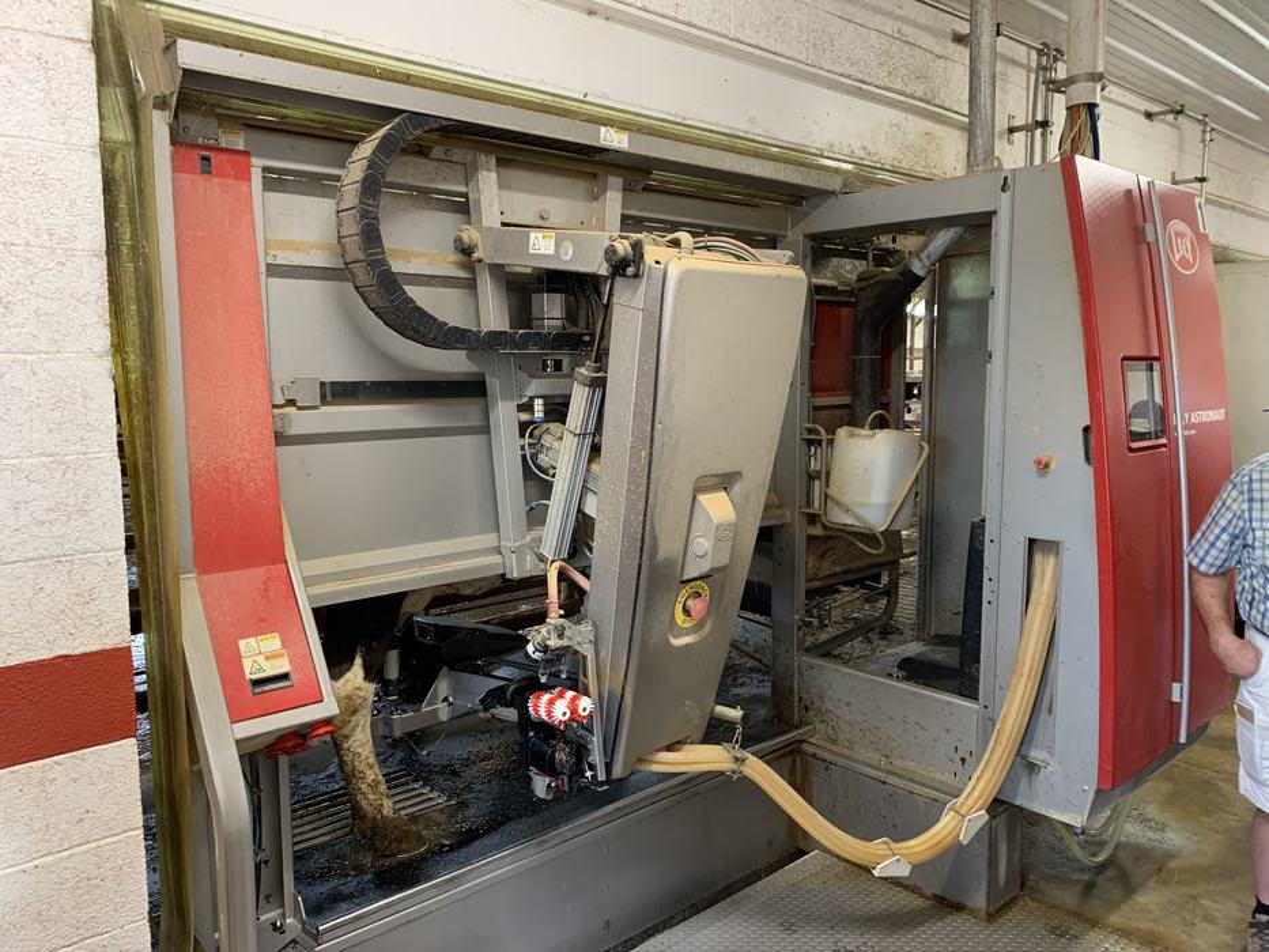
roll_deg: -0.6
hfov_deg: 67.3
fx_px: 953
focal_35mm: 26
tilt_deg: -7.3
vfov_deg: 53.1
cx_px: 634
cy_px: 476
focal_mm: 4.25
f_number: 1.8
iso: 160
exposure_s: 1/60
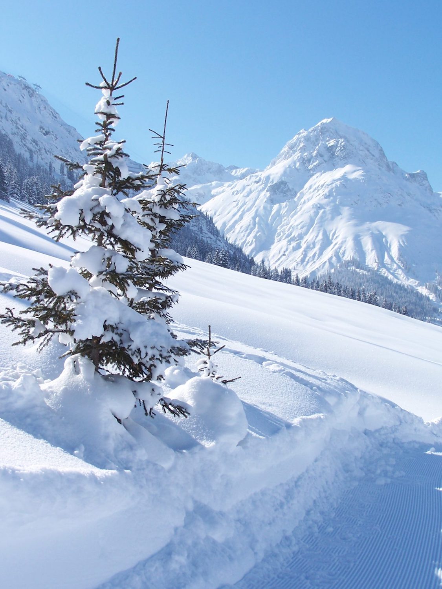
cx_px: 221
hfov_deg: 28.6
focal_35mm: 51
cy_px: 294
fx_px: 868
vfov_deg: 37.5
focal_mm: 8.5
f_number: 4.5
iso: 80
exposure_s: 1/1000
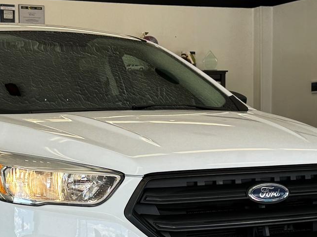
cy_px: 205
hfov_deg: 21.9
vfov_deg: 16.4
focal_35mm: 89
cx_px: 107
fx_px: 815
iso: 80
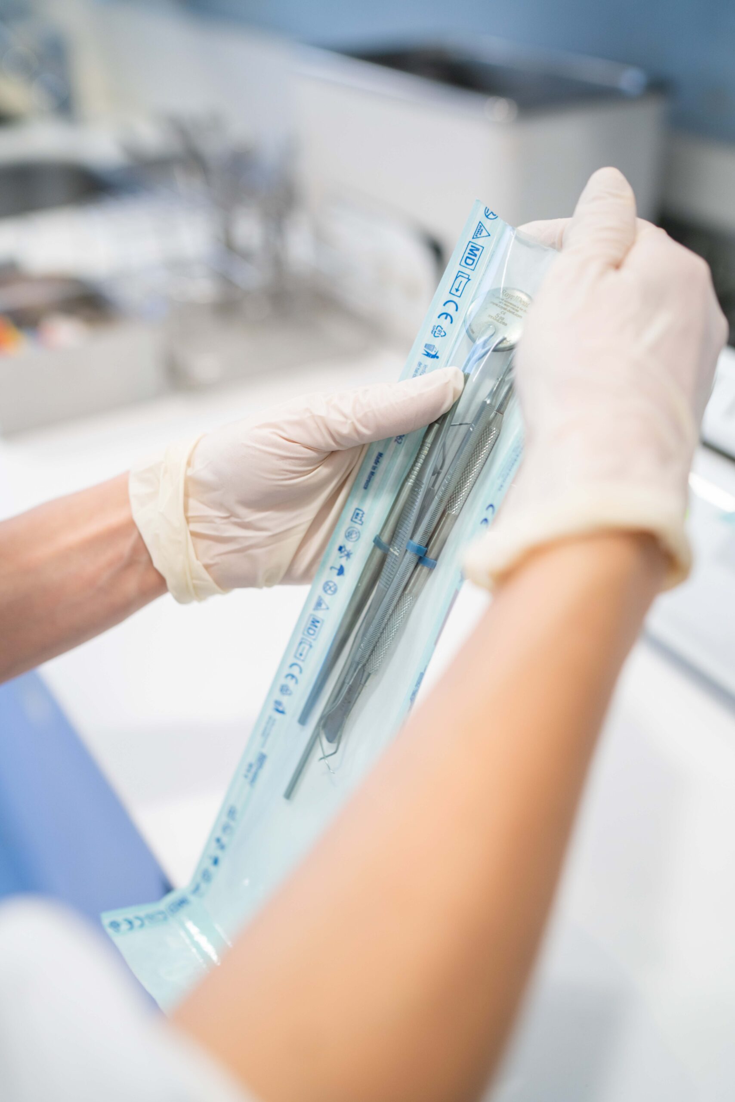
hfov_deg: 37.9
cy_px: 551
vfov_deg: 54.4
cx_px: 368
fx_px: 1071
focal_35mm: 35
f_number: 2.2
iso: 500
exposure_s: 1/200
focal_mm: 35
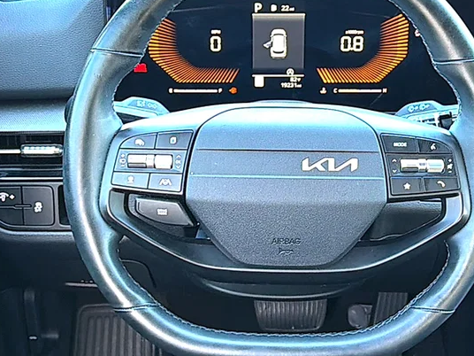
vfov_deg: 22.9
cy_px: 163
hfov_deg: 30.2
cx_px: 276
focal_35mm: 64
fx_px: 876
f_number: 1.78
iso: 125
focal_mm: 6.76
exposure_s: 1/40
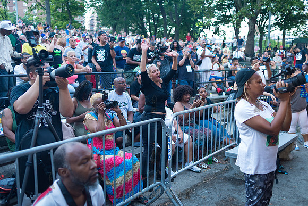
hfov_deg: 54.4
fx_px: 300
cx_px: 154
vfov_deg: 37.9
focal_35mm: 35
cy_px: 103
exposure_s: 1/125
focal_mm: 35
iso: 1250
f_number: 2.8
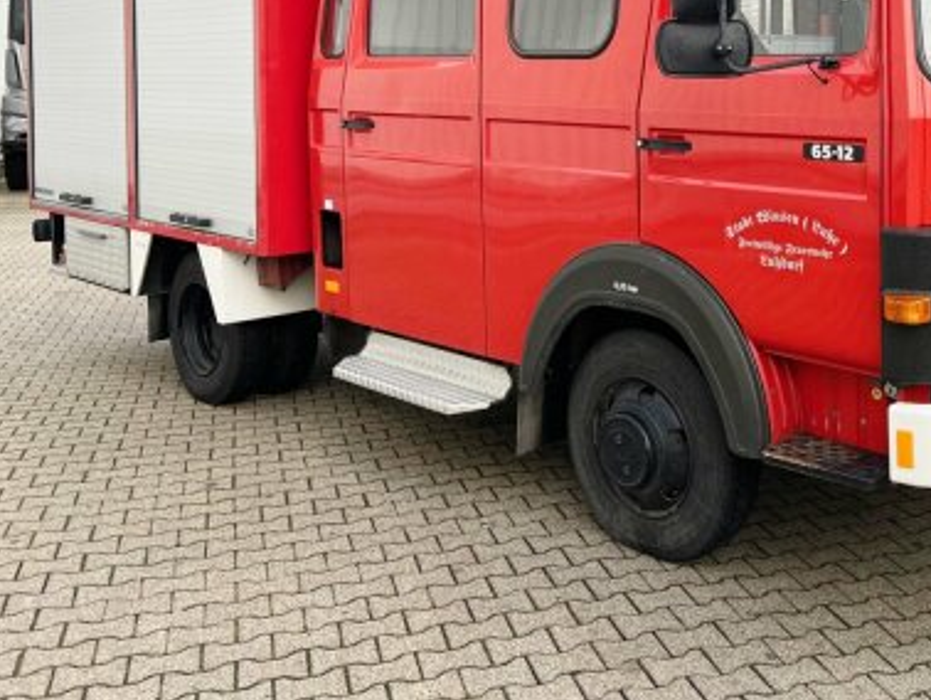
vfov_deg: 31.9
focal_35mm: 44
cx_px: 699
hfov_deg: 41.6
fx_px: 1184
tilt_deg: -1.8
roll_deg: +0.8
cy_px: 128
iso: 50
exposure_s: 1/666
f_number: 1.5
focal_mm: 5.7
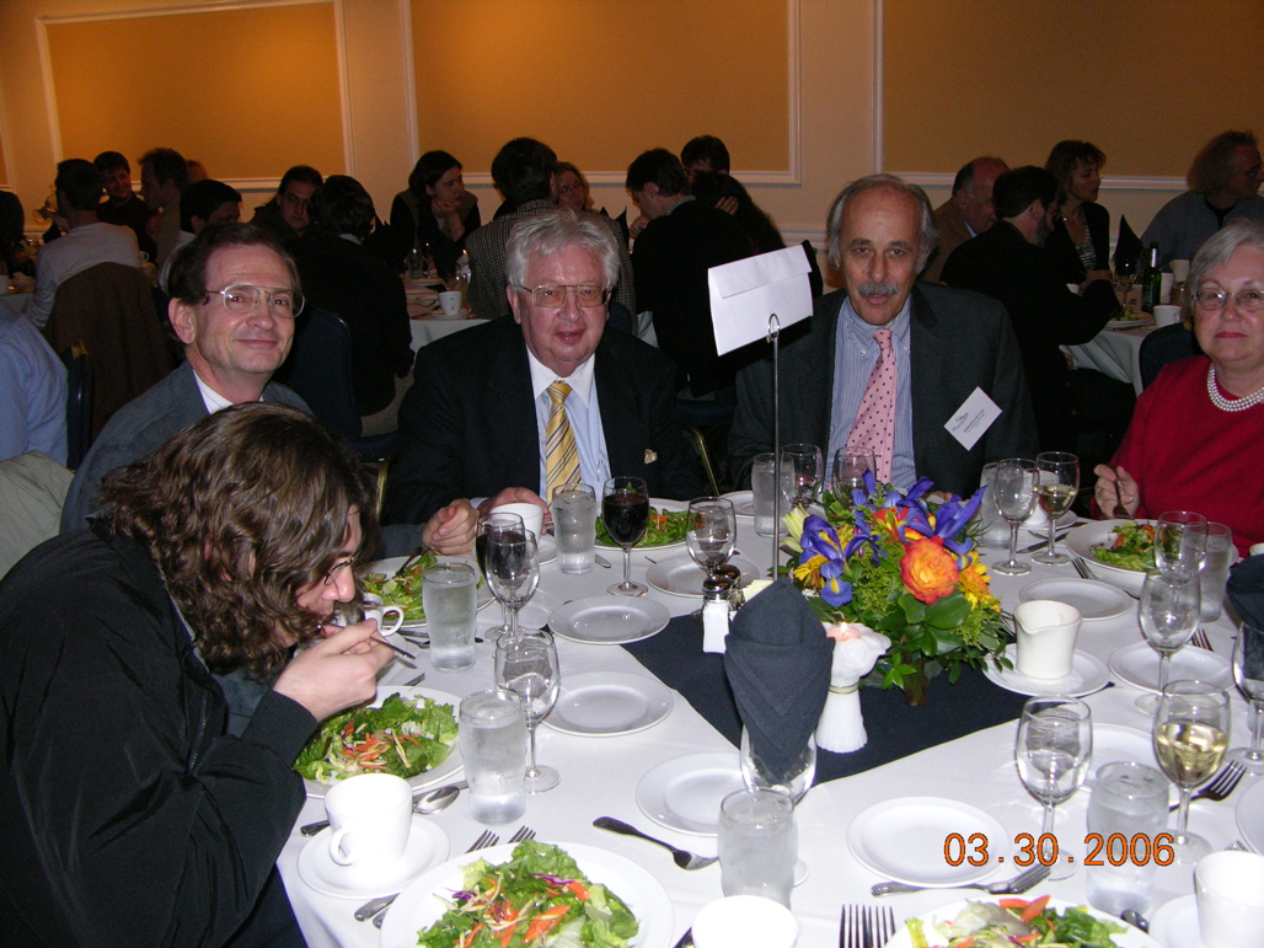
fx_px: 1278
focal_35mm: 35
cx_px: 632
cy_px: 474
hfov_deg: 52.6
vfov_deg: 40.7
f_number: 2.8
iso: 200
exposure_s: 1/60.1
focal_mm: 9
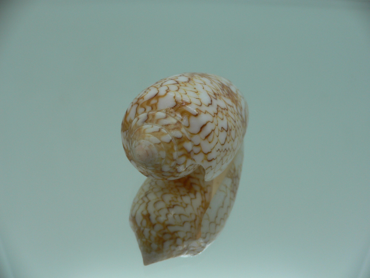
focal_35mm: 35
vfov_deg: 40.7
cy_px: 139
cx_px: 185
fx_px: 374
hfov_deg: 52.6
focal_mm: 4.6
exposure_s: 1/60
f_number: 2.8
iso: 80
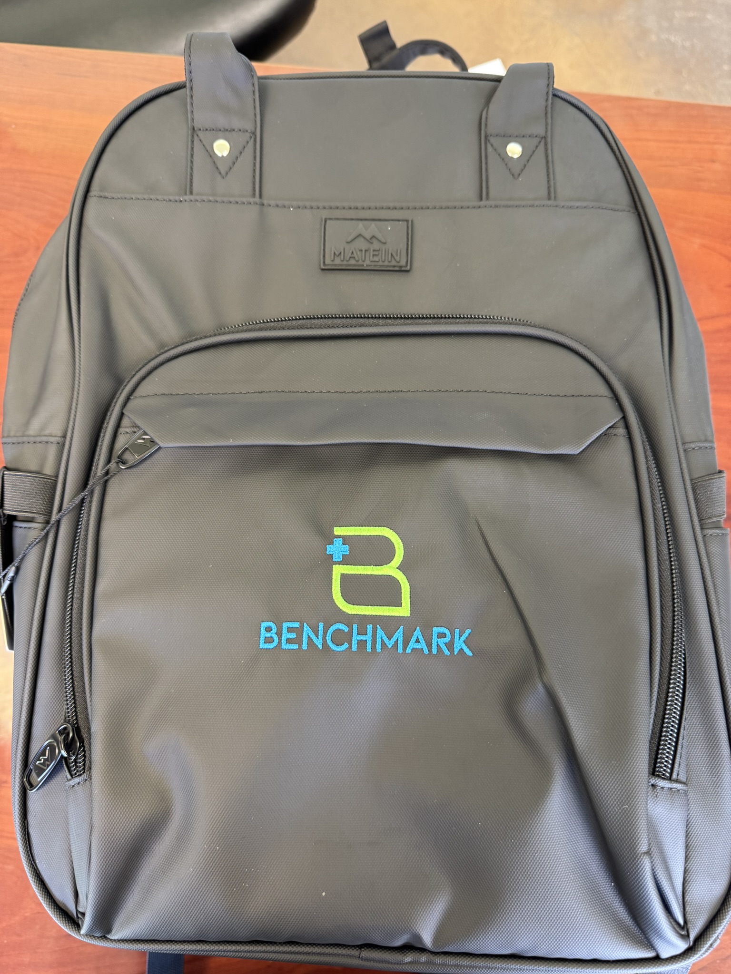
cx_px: 366
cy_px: 487
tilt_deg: -80.8
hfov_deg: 56.8
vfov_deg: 71.6
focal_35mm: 24
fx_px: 676
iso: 250
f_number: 1.78
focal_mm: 6.76
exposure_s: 1/41
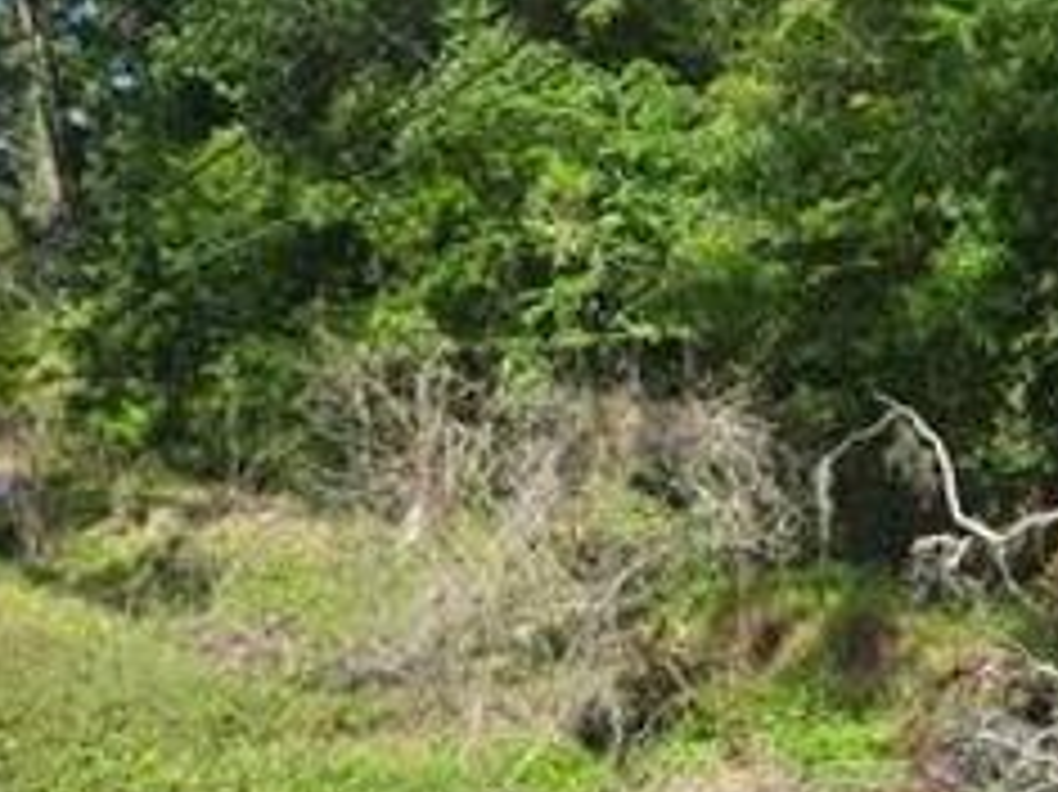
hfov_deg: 34.7
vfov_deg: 29.6
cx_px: 1103
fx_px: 1497
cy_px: 398
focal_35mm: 49
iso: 12
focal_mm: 6.3
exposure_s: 1/374
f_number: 1.7
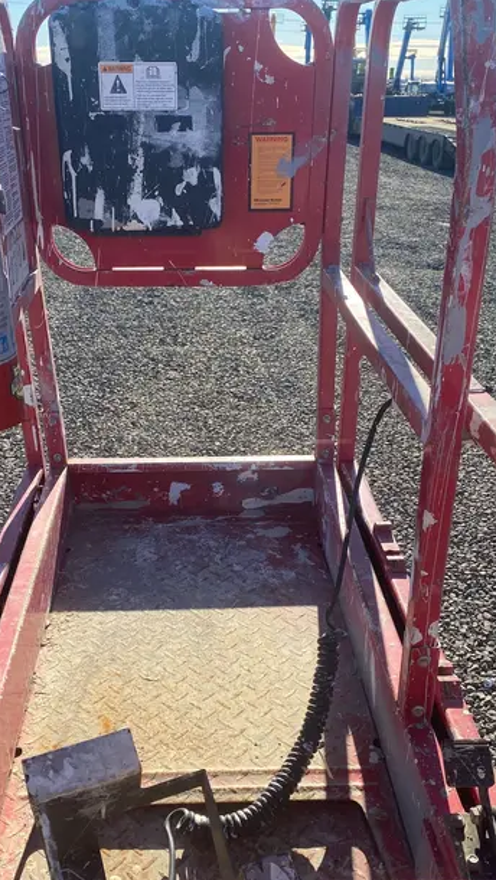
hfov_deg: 34.6
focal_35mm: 34
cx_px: 206
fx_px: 794
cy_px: 502
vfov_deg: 57.8
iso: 32
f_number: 1.8
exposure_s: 1/1170
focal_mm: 4.25
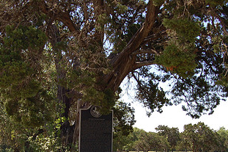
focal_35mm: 56
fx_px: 354
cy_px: 137
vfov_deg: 23.5
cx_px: 97
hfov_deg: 35.6
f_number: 8
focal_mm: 20
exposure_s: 1/250
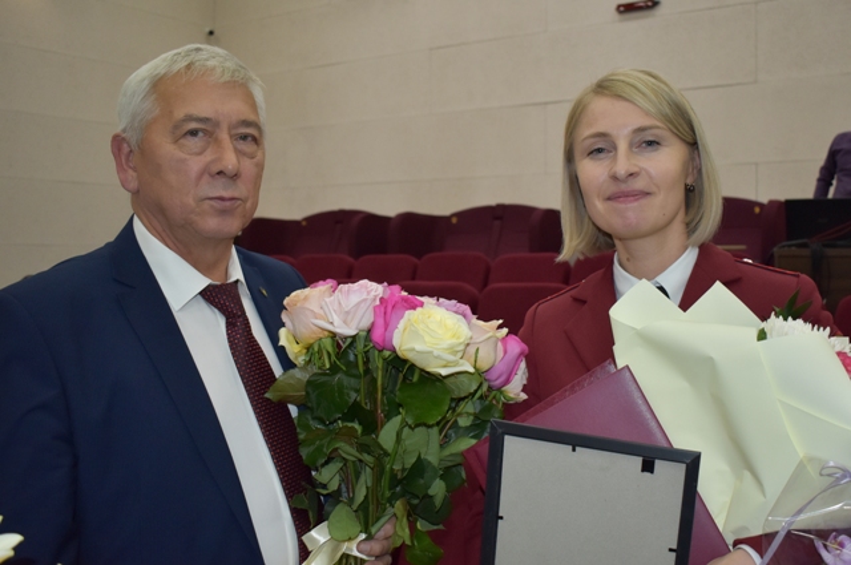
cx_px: 426
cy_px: 282
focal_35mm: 36
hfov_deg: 53.2
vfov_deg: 36.8
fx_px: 850
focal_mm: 24
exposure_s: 1/160
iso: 800
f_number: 3.8
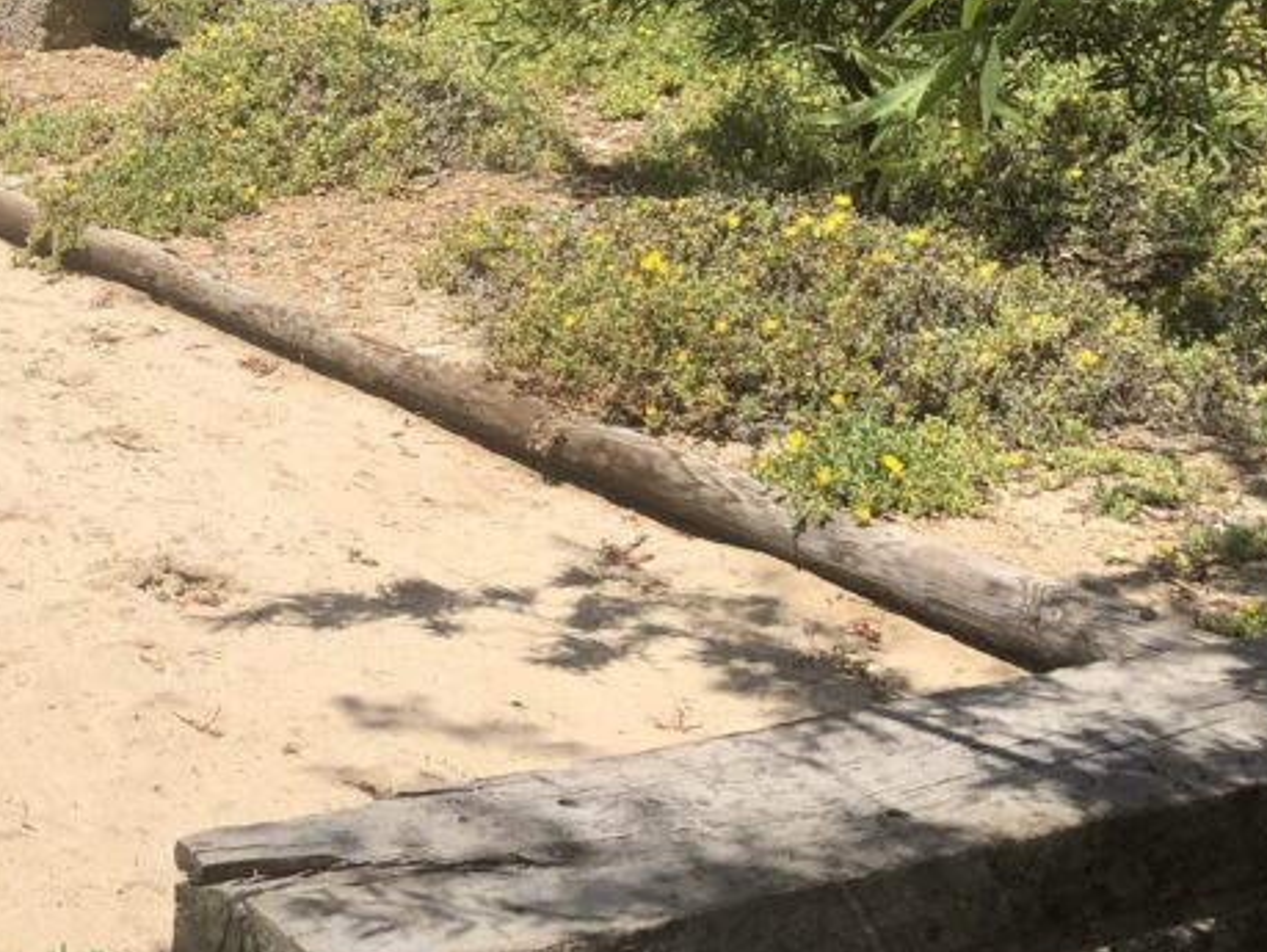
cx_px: -137
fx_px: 2601
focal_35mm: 71
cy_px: 240
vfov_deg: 20.6
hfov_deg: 25.3
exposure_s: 1/3003
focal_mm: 3.99
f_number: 1.8
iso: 20
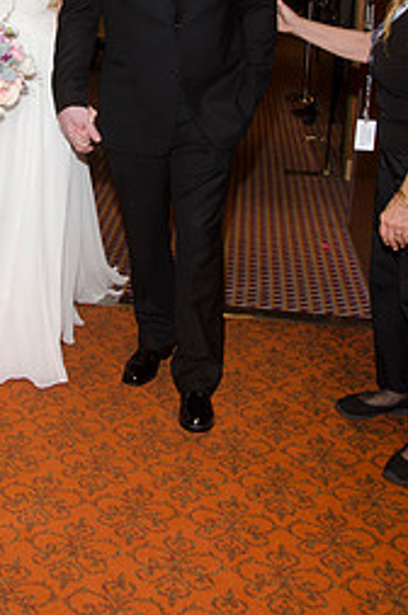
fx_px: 818
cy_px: 73
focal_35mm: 48
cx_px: 70
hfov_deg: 27.3
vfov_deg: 38.6
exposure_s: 1/60
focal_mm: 18
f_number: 5.6
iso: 400
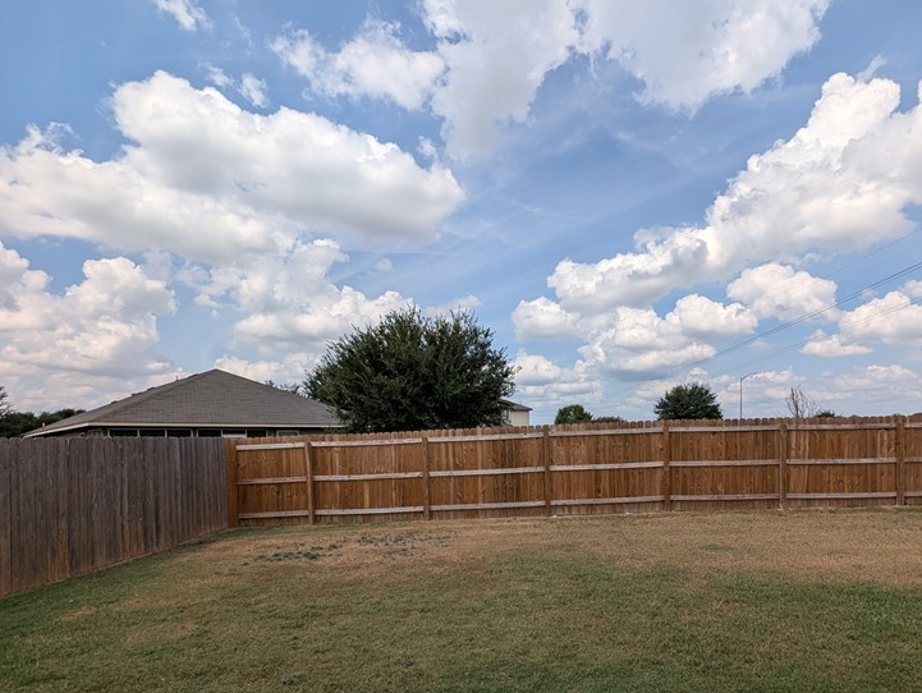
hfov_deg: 90.5
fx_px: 453
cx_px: 522
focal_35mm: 17
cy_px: 465
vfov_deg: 72.4
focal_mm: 2.02
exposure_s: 1/5319
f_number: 1.7
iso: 53
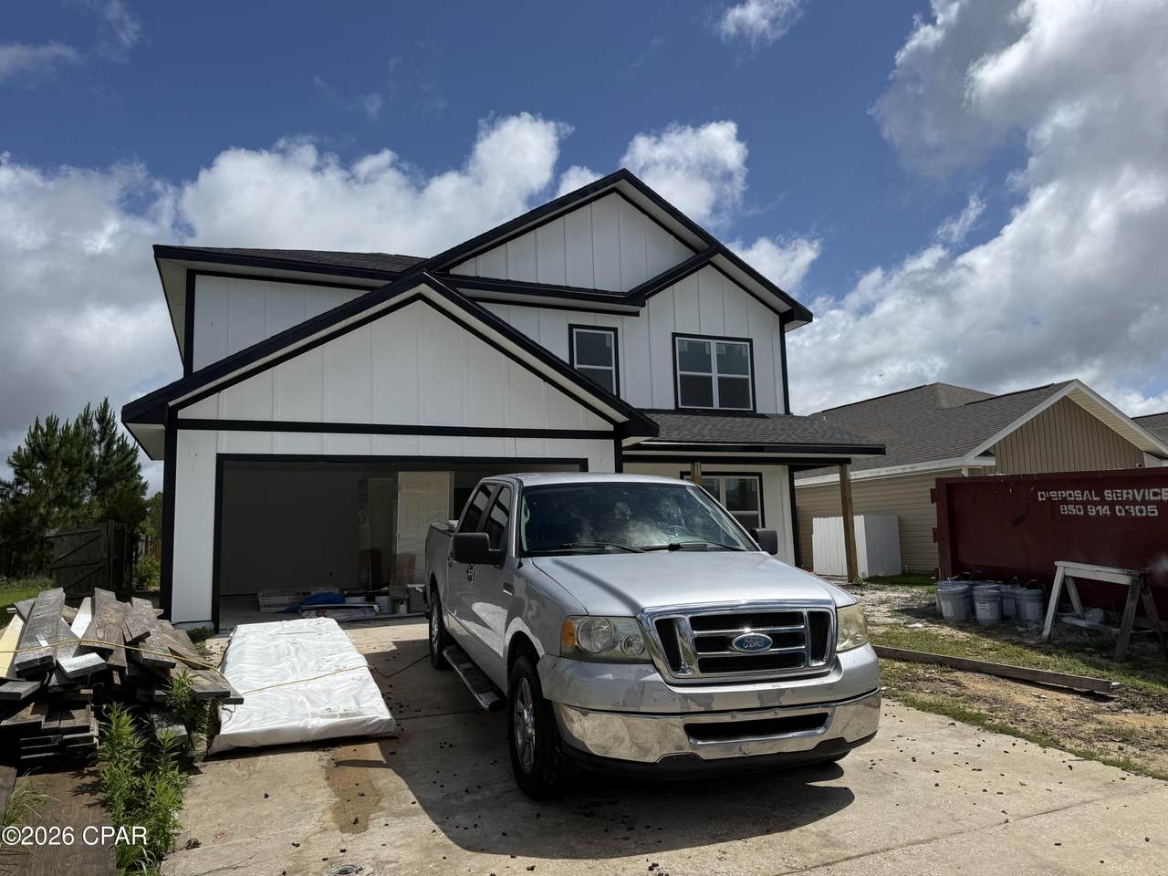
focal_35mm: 24
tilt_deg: +8.5
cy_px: 438
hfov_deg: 71.6
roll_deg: +2.1
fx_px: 810
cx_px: 584
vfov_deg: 56.8
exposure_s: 1/10309
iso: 80
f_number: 1.78
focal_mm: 6.76
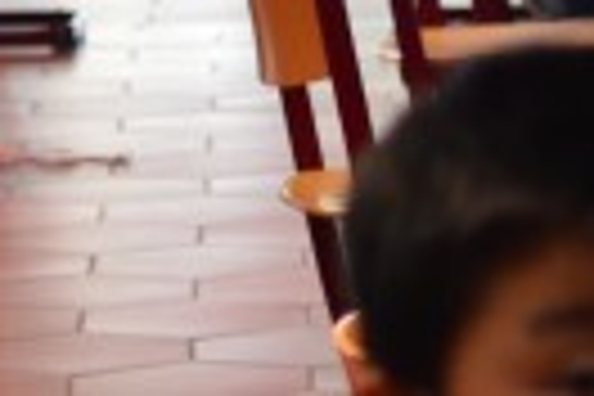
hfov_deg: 5.4
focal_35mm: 359
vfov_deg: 3.8
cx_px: 1850
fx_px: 5930
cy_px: -162
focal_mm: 35
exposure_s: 1/60
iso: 360
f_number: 1.8
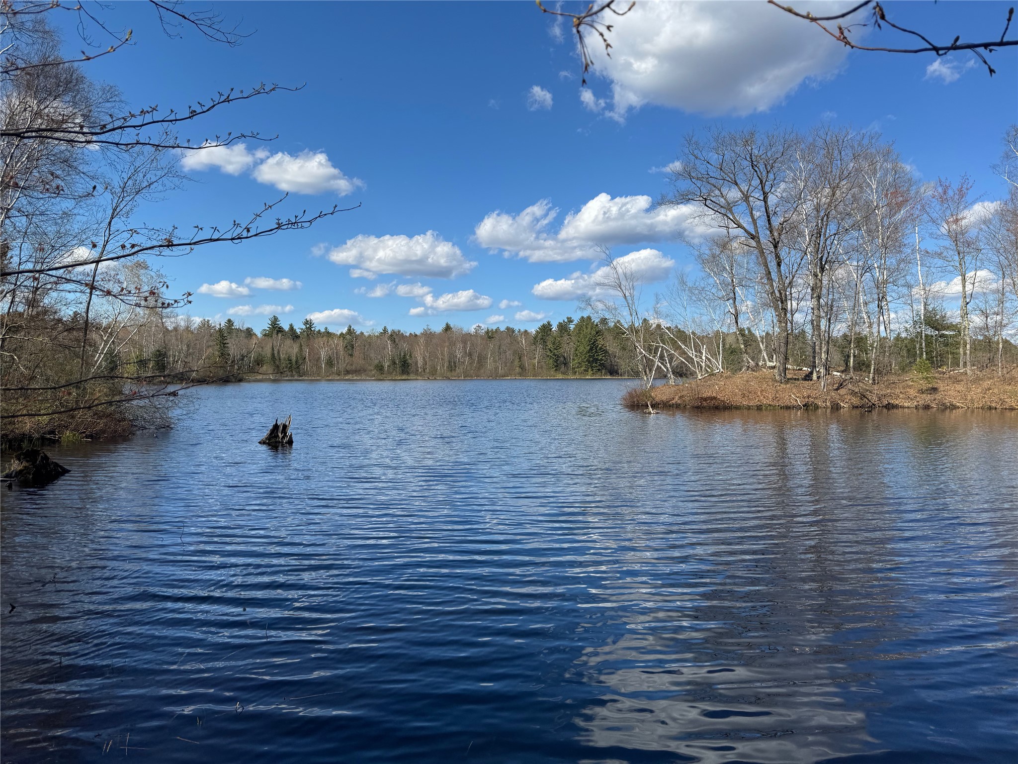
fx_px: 706
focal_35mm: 24
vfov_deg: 56.8
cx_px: 509
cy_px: 382
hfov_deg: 71.6
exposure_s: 1/4950
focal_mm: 6.76
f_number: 1.78
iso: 80
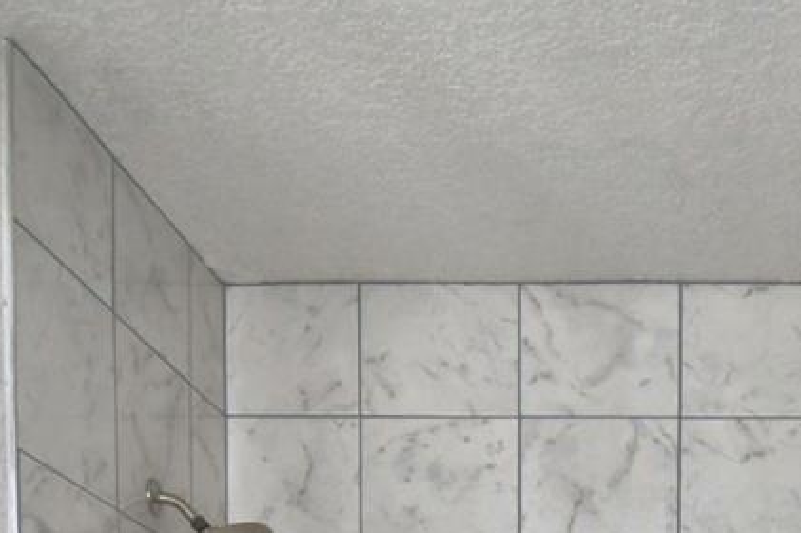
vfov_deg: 18.7
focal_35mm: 57
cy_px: 947
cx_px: 693
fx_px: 1267
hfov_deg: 33.5
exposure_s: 1/125
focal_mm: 10
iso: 400
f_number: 4.5
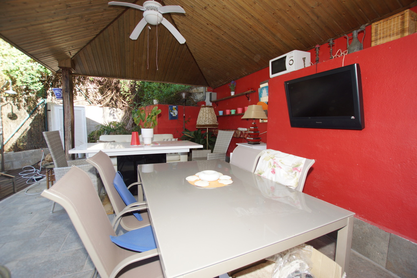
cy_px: 139
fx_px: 174
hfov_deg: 100.4
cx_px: 208
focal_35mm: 15
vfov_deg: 77.3
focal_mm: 10
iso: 125
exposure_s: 1/60
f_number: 4
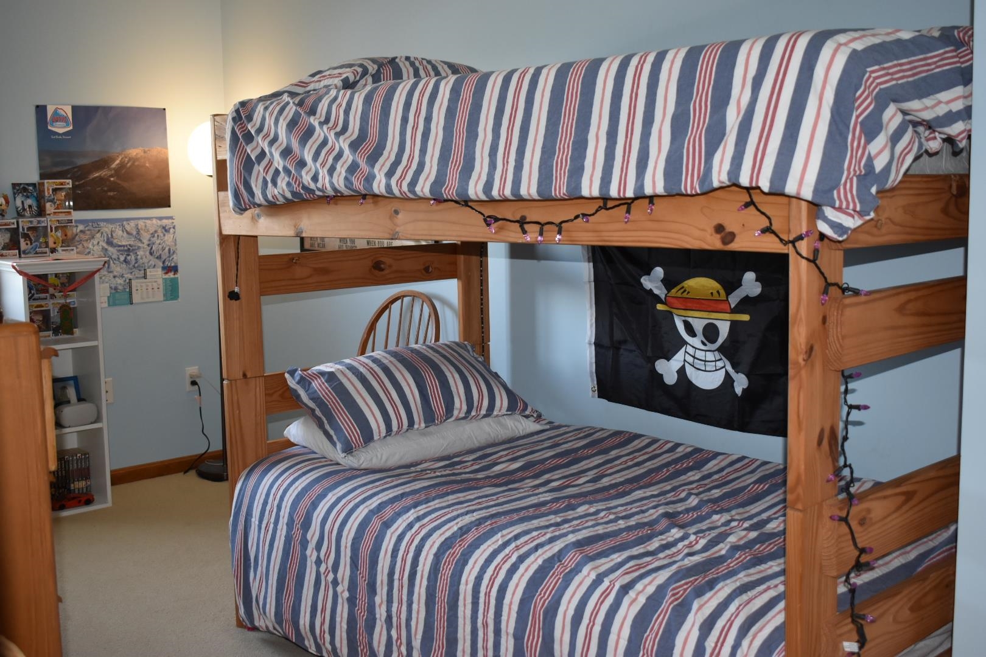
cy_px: 328
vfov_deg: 33.0
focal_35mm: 40
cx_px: 493
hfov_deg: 47.9
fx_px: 1109
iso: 800
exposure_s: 1/80
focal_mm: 27
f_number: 4.2
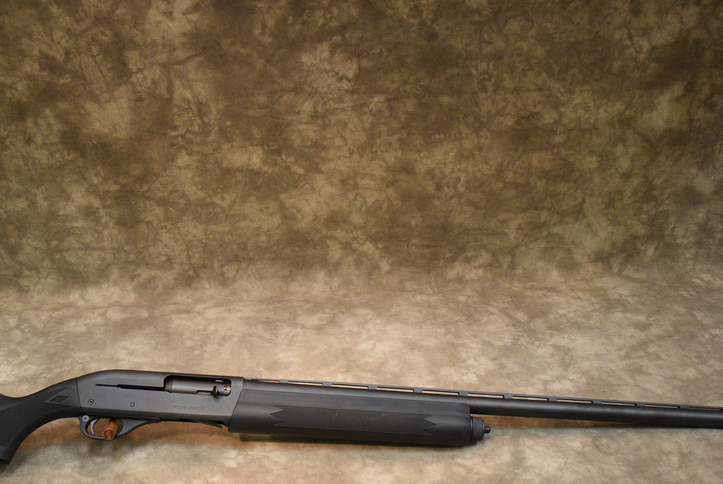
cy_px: 321
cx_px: 261
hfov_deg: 41.8
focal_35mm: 47
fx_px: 938
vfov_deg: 28.7
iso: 1400
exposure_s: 1/125
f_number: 3.8
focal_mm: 23
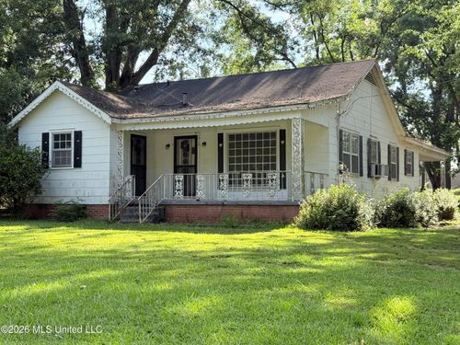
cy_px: 172
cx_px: 230
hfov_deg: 39.7
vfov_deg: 30.3
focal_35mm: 48
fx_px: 638
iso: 100
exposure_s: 1/1116
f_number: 1.78
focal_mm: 6.76
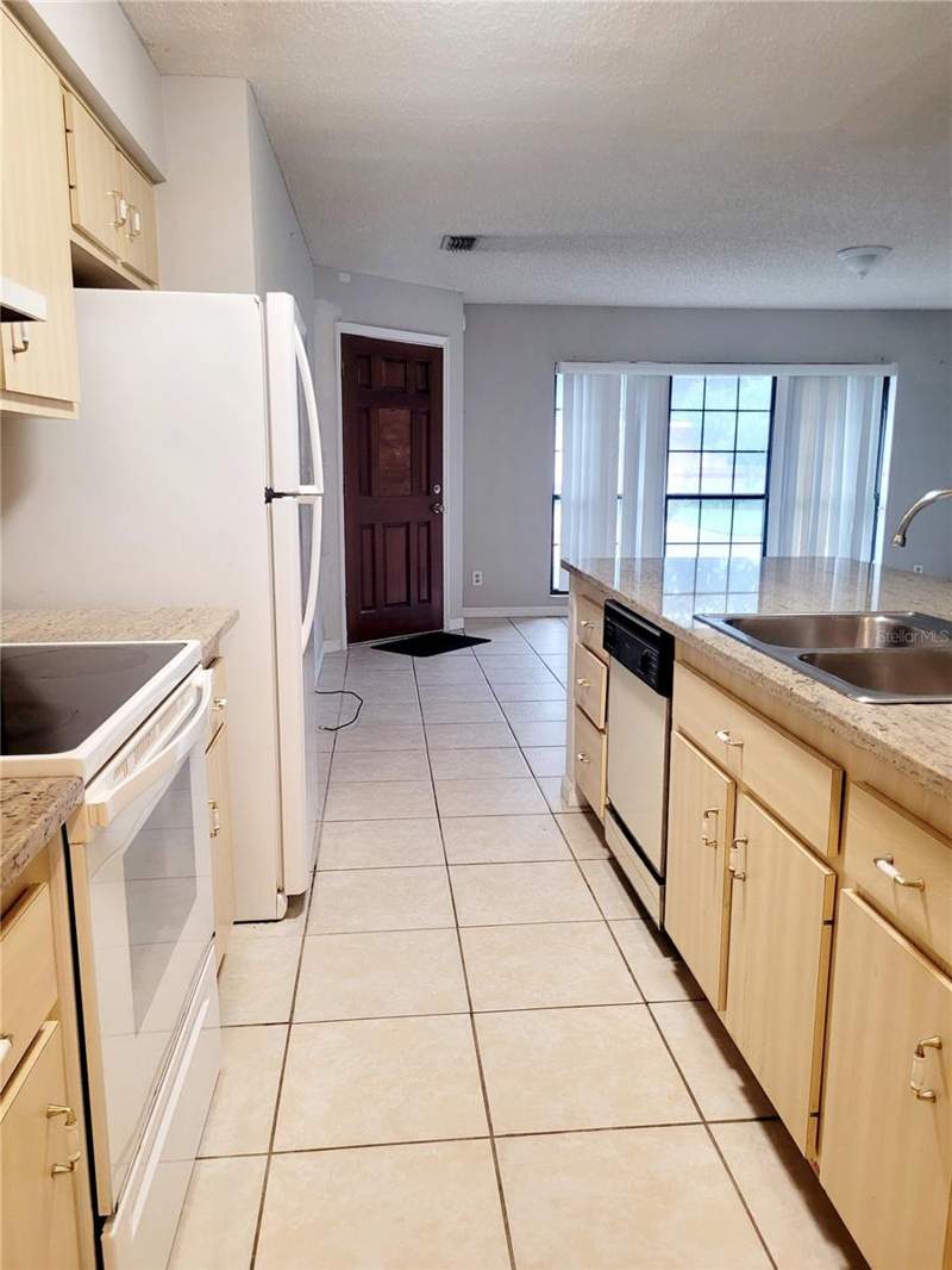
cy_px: 635
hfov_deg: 53.1
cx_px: 476
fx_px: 953
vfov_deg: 67.3
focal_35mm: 26
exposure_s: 1/60.2
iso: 250
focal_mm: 5.4
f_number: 1.8
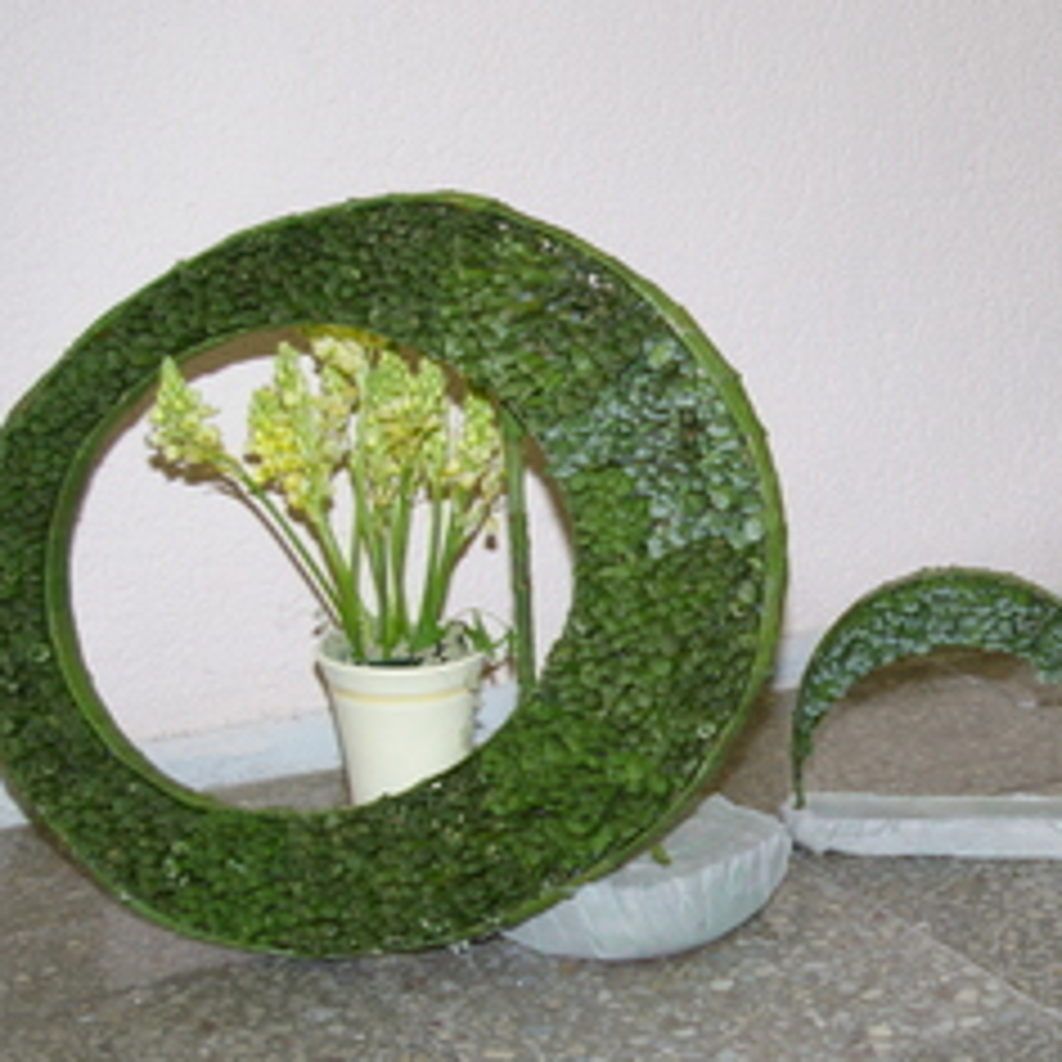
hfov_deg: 24.7
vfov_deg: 25.3
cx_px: 918
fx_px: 2360
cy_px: 628
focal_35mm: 68
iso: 400
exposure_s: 1/90
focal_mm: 28
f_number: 6.7
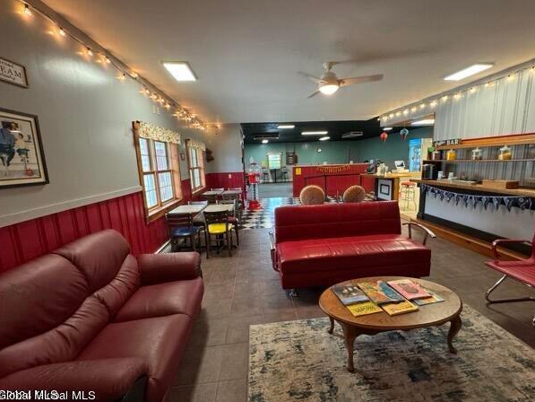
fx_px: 232
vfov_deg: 81.8
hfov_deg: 98.1
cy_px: 199
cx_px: 279
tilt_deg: -10.0
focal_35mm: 15
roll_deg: +1.9
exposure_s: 1/60
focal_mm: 2.22
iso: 400
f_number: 2.2
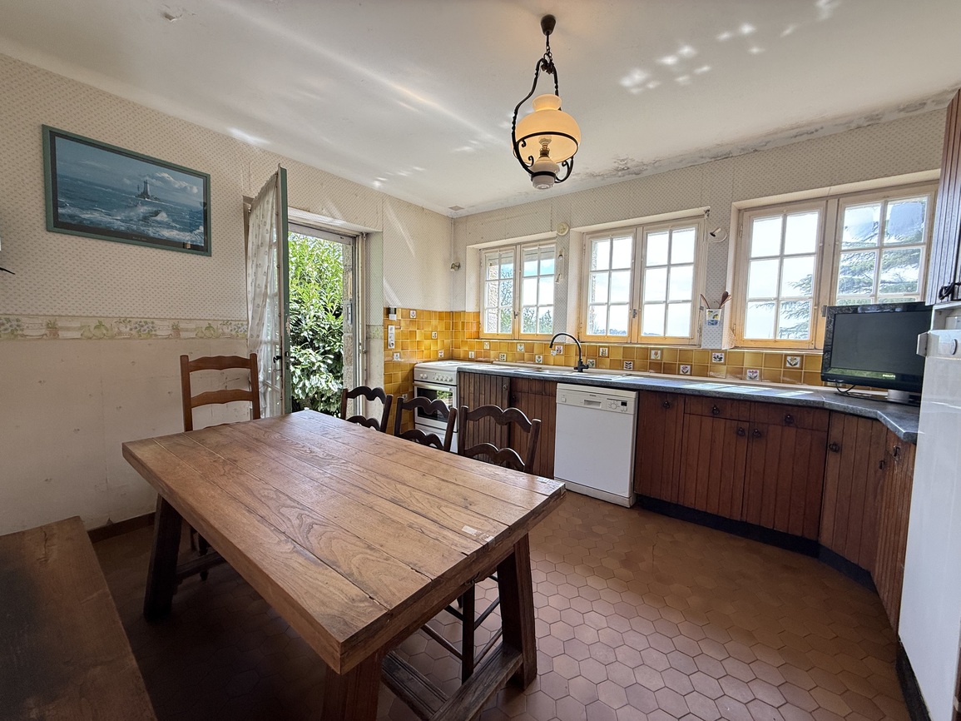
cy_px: 360
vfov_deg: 85.7
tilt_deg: -4.5
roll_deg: -0.7
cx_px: 480
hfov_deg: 102.1
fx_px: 389
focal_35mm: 14
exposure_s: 1/131
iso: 64
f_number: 2.2
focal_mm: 2.22
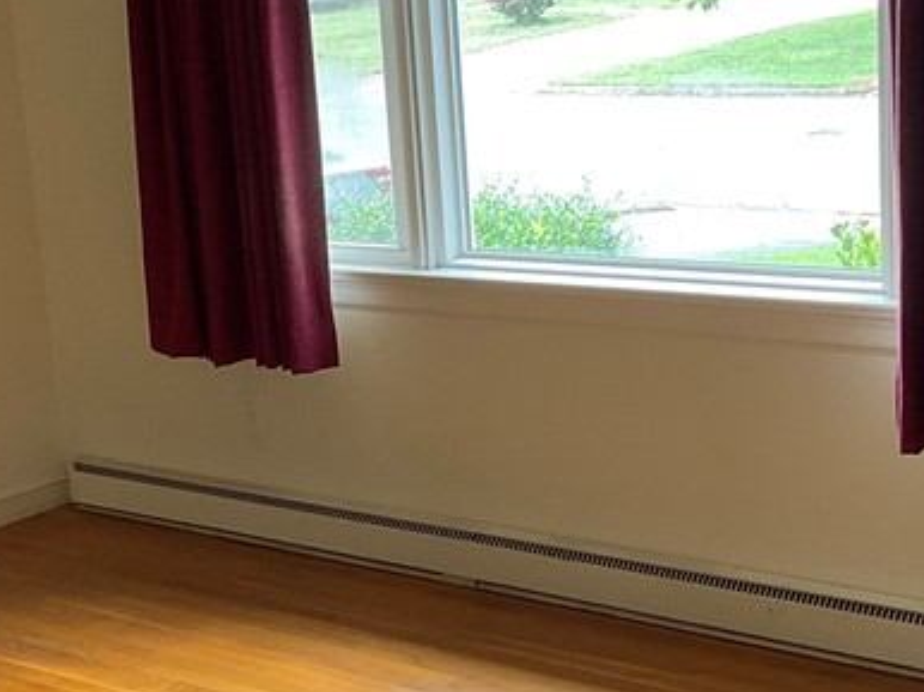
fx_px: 2054
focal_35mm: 77
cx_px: 314
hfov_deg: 25.2
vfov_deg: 19.1
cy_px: 438
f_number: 1.8
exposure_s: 1/64
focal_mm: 3
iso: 64
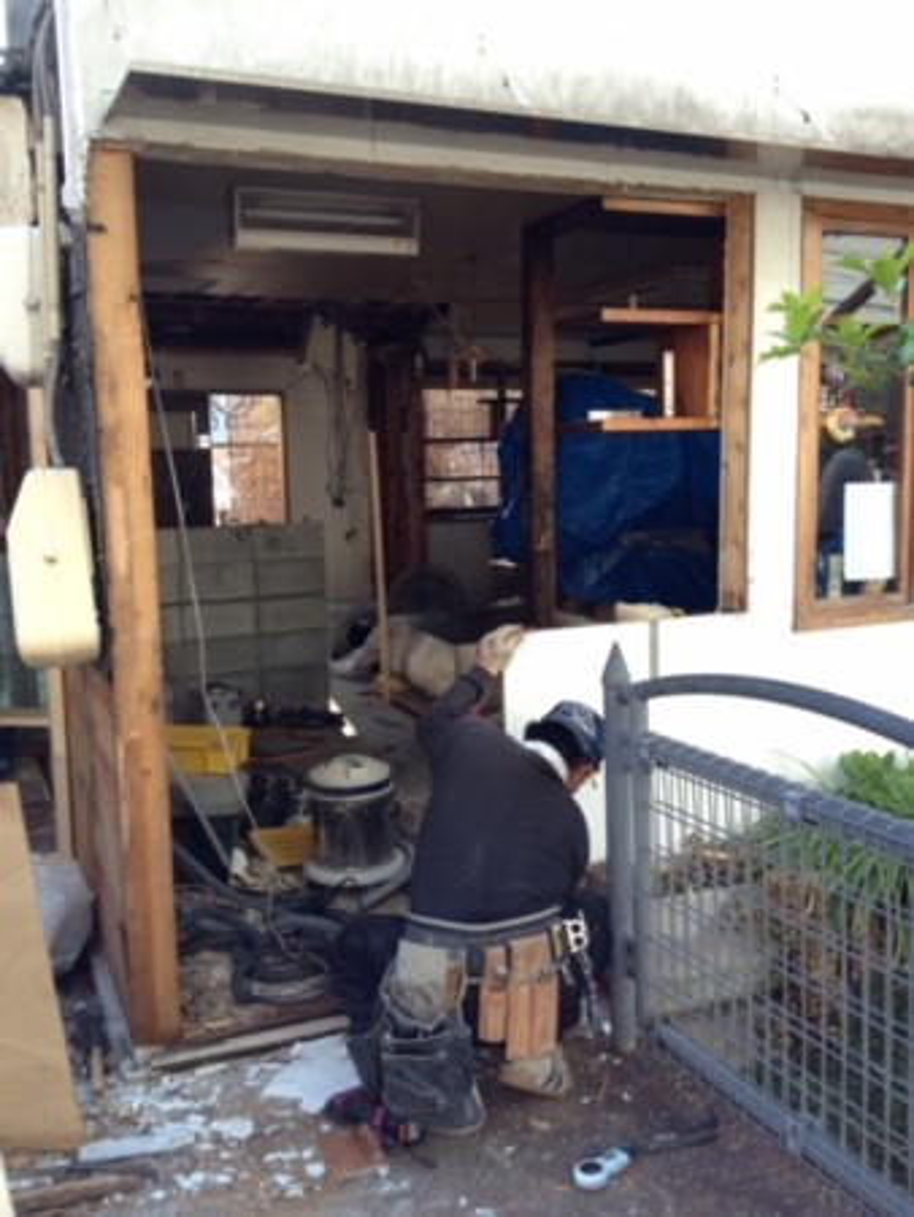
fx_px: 1231
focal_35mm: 35
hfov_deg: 40.7
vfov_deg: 52.6
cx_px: 457
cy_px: 608
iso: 50
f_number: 2.4
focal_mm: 4.28
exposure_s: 1/197
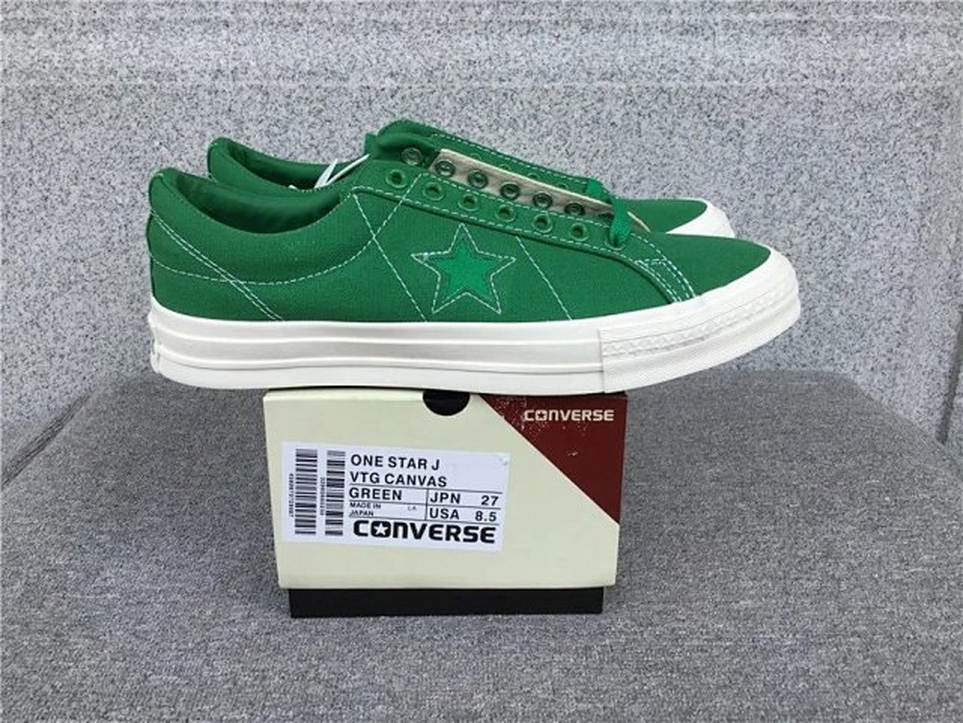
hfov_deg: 58.4
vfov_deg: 45.4
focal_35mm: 31
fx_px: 862
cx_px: 482
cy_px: 362
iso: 25
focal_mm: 3.3
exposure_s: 1/482
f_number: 2.4
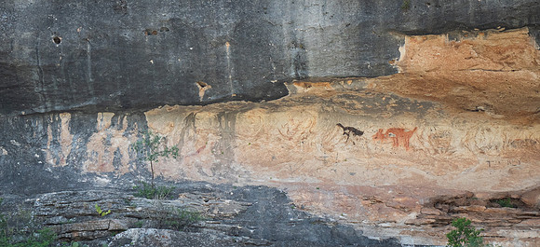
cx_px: 352
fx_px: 3078
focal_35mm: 224
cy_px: 179
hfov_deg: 10.0
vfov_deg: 4.6
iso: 320
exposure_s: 1/500
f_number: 4.5
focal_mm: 60
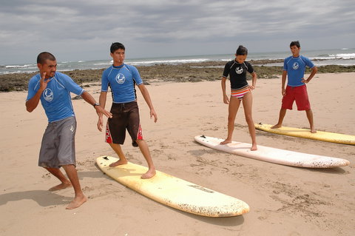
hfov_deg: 53.2
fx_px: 355
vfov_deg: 36.8
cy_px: 118
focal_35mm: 36
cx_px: 178
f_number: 10
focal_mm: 24
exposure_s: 1/500
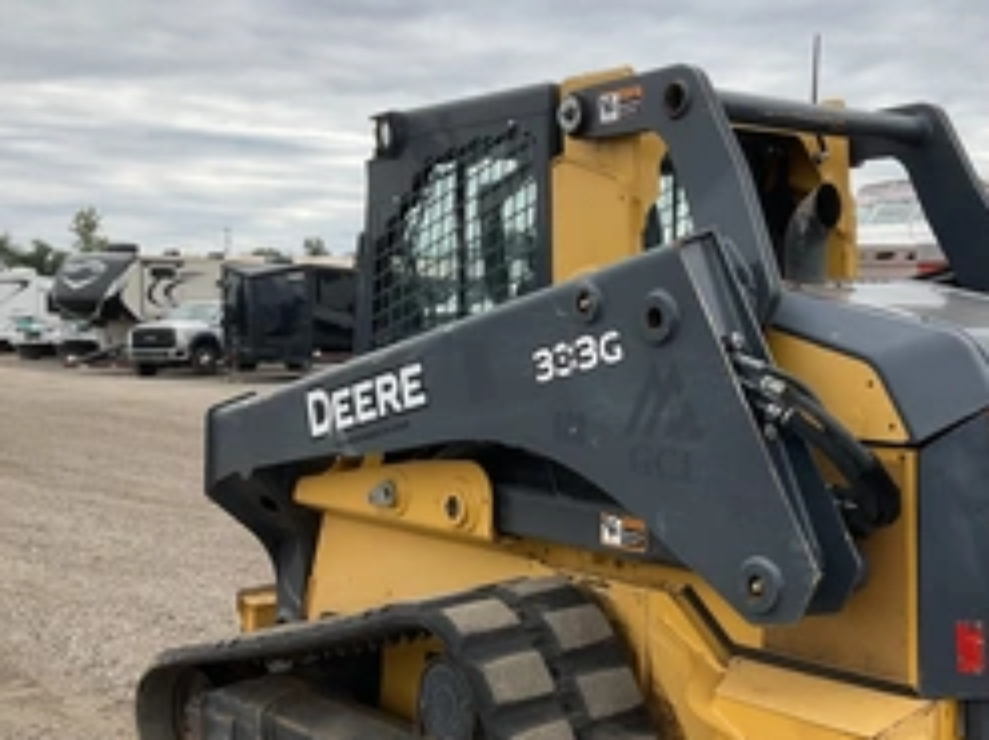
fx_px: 1342
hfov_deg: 40.1
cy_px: 440
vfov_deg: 30.8
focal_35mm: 47
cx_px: 629
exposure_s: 1/593
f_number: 1.8
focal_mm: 3
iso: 25
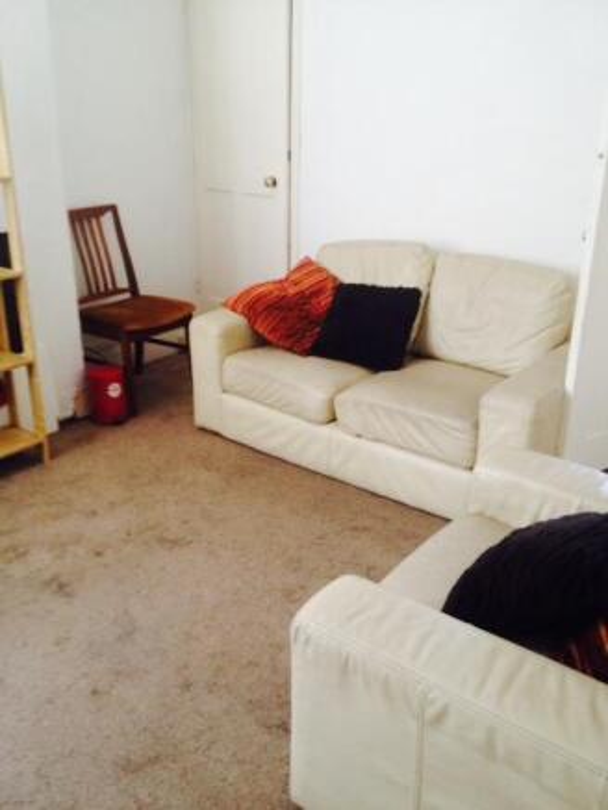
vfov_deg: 52.6
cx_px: 304
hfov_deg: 40.7
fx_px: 819
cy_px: 405
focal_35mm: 35
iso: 125
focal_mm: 4.28
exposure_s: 1/20
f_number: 2.4
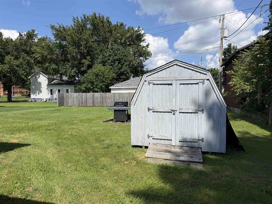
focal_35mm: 24
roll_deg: +0.0
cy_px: 102
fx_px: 189
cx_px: 136
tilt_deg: -2.3
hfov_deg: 71.6
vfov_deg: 56.8
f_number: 1.78
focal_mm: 6.76
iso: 80
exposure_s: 1/5714
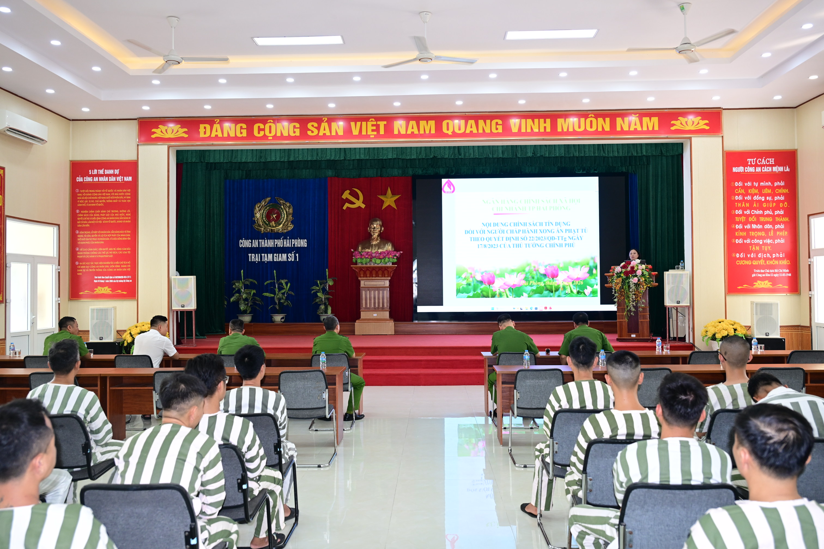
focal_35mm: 31
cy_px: 274
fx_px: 710
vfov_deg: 42.3
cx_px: 412
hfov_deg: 60.3
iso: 1000
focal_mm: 31
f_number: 4
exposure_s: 1/160
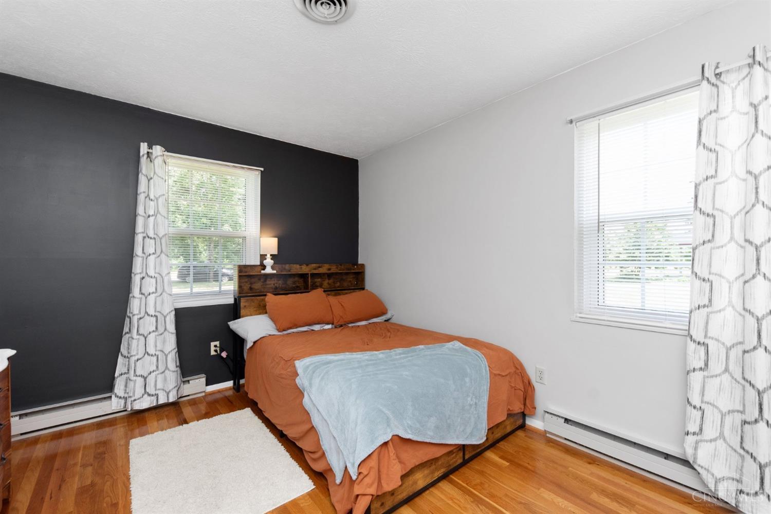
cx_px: 386
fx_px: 321
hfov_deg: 100.4
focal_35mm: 15
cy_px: 257
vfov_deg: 77.3
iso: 640
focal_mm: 15
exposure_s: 1/160
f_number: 4.5
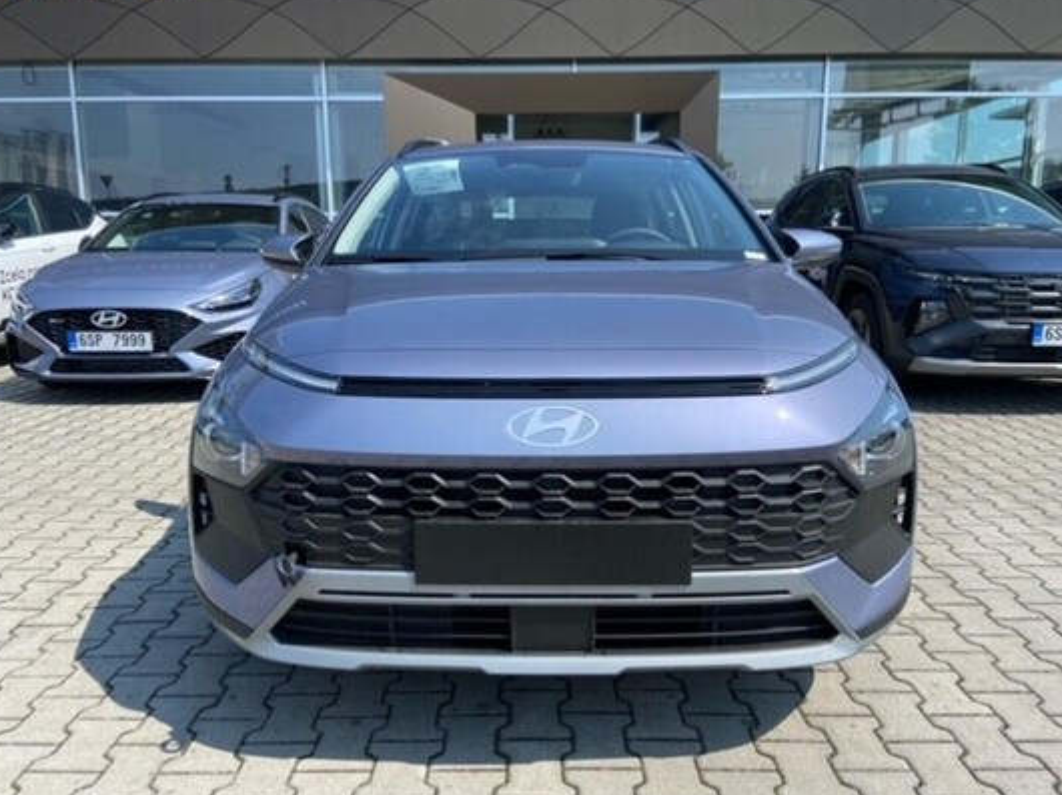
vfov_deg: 51.3
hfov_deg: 65.3
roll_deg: -1.0
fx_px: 828
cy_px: 400
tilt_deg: -10.1
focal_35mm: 27
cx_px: 523
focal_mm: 4.25
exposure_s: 1/1779
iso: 32
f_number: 1.8
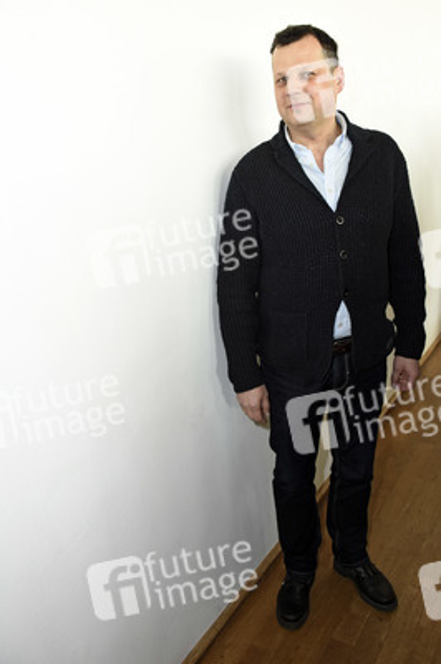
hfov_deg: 43.5
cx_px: 220
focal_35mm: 30
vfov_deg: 62.0
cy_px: 332
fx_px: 552
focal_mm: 20
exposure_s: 1/125
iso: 560
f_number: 4.5
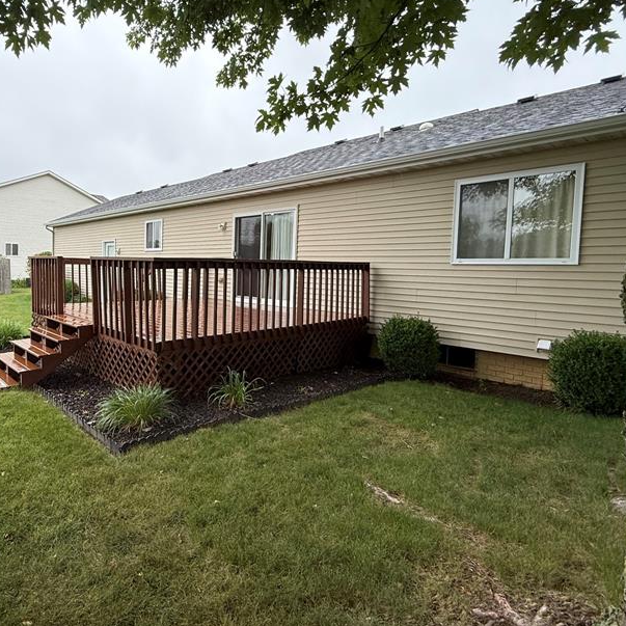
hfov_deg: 69.2
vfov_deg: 72.0
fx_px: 430
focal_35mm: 21
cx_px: 188
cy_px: 291
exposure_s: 1/214
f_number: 2.2
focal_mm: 2.22
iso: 64
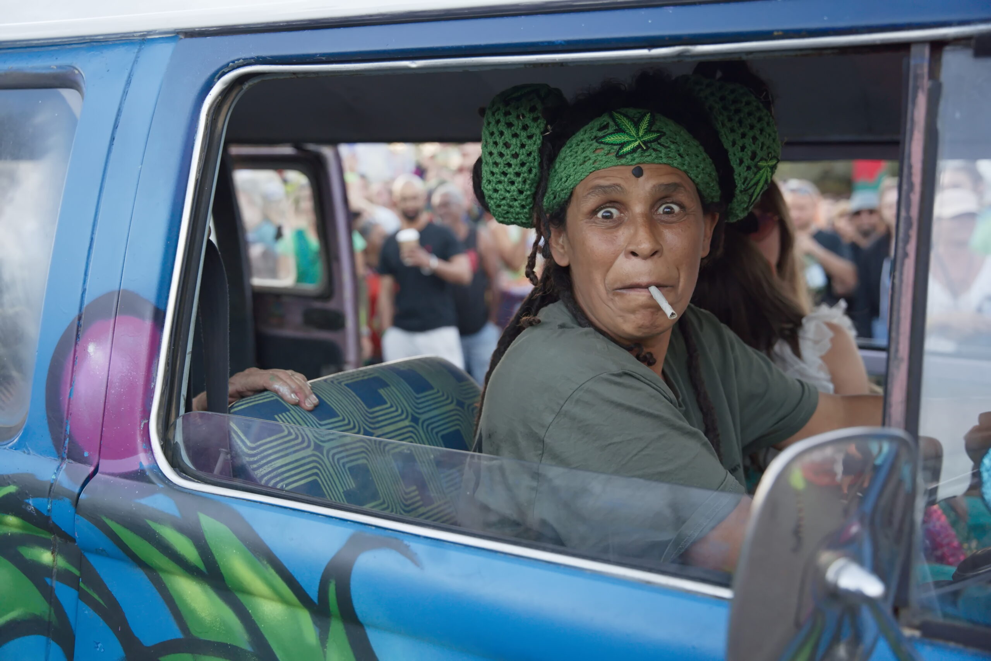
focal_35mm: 38
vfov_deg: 35.3
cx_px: 496
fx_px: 1038
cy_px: 330
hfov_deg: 51.0
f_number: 3.5
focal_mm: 37.7
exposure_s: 1/800
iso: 1000
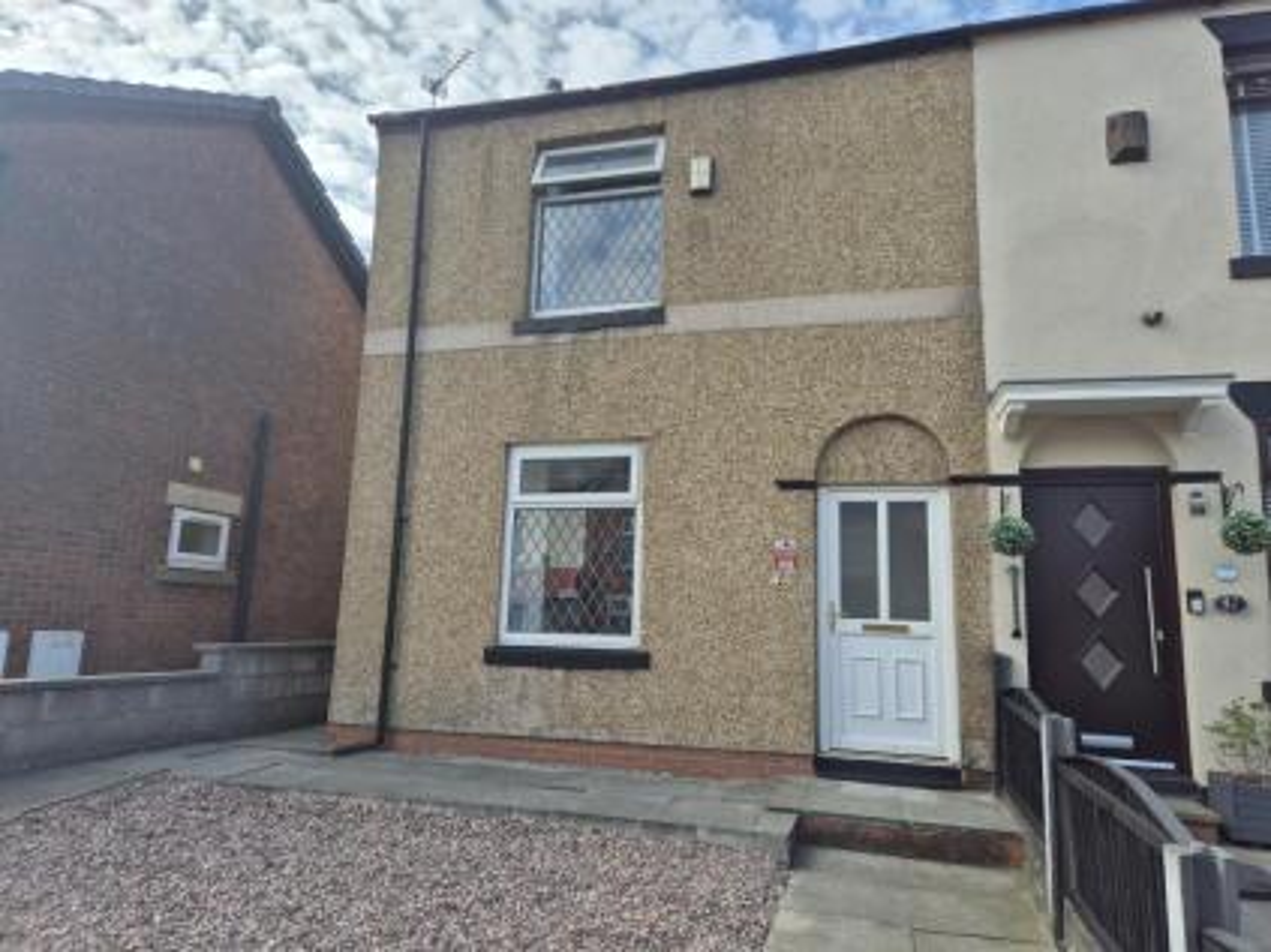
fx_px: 844
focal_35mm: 23
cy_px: 476
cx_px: 636
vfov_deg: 58.9
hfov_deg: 73.9
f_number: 1.8
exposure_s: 1/2144
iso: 25
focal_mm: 5.4
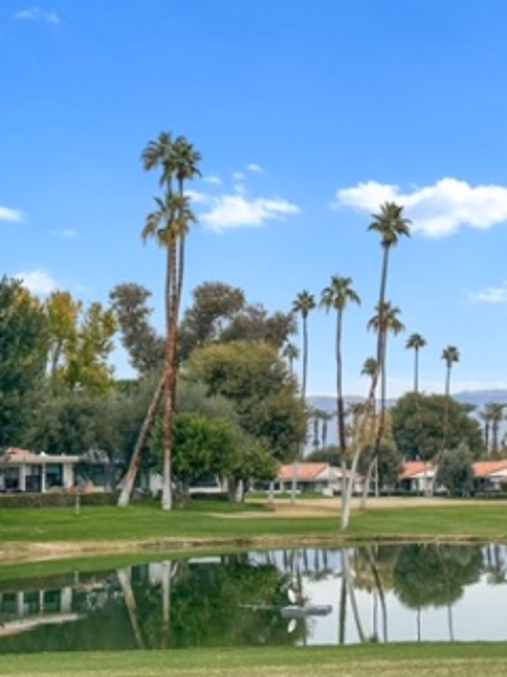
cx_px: 441
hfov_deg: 16.6
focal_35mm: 88
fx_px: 1720
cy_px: 318
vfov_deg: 22.3
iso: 64
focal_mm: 6.86
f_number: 1.8
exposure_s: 1/900
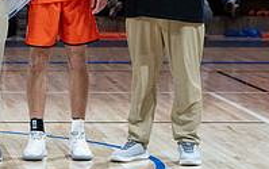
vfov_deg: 5.4
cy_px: -50
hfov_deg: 8.5
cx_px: -61
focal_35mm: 244
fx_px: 1791
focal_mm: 70
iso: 4000
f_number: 2.8
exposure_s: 1/800
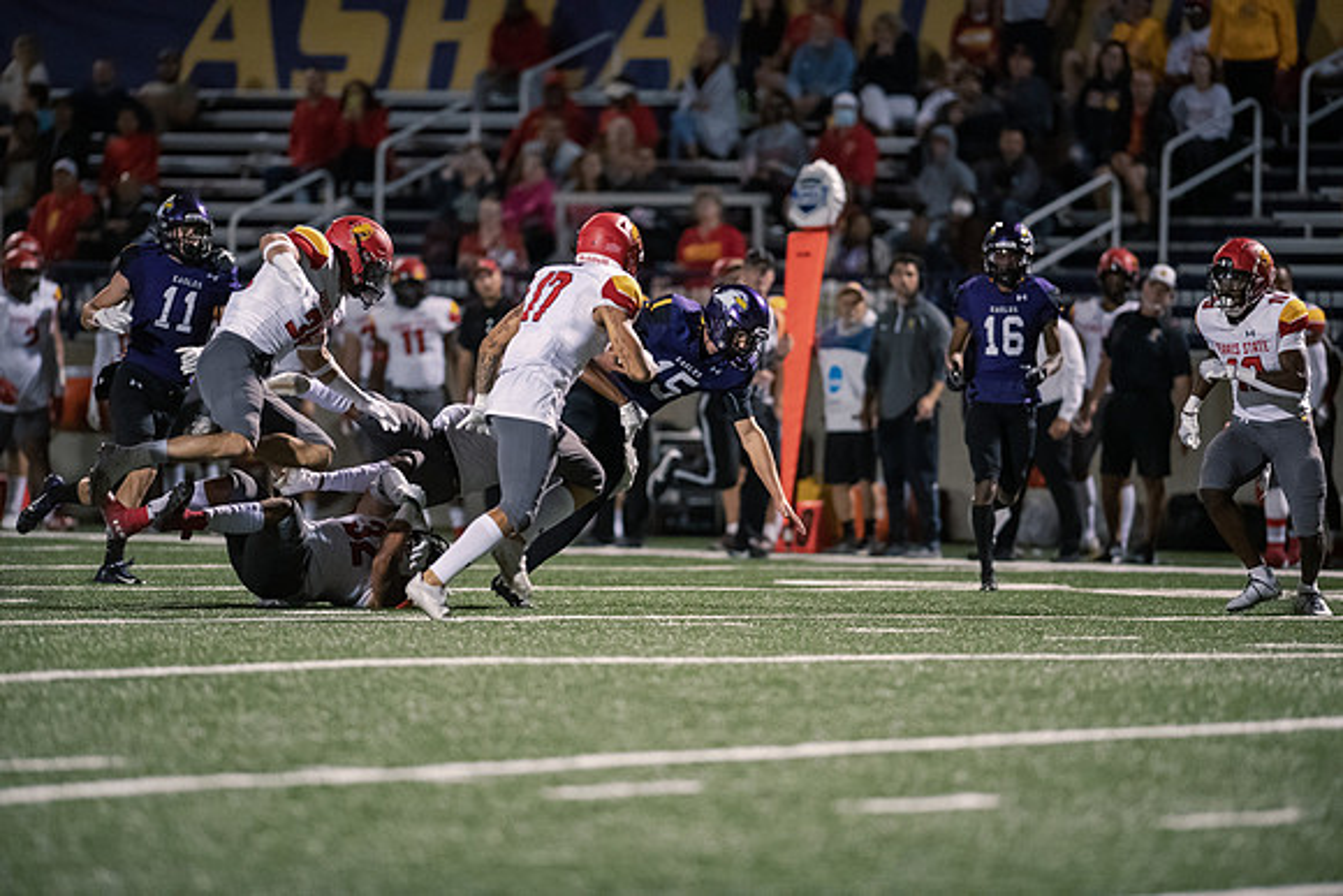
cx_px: 672
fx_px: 11194
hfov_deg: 6.9
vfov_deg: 4.6
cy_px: 448
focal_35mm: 300
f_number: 2.8
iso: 6400
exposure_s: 1/800
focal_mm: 300
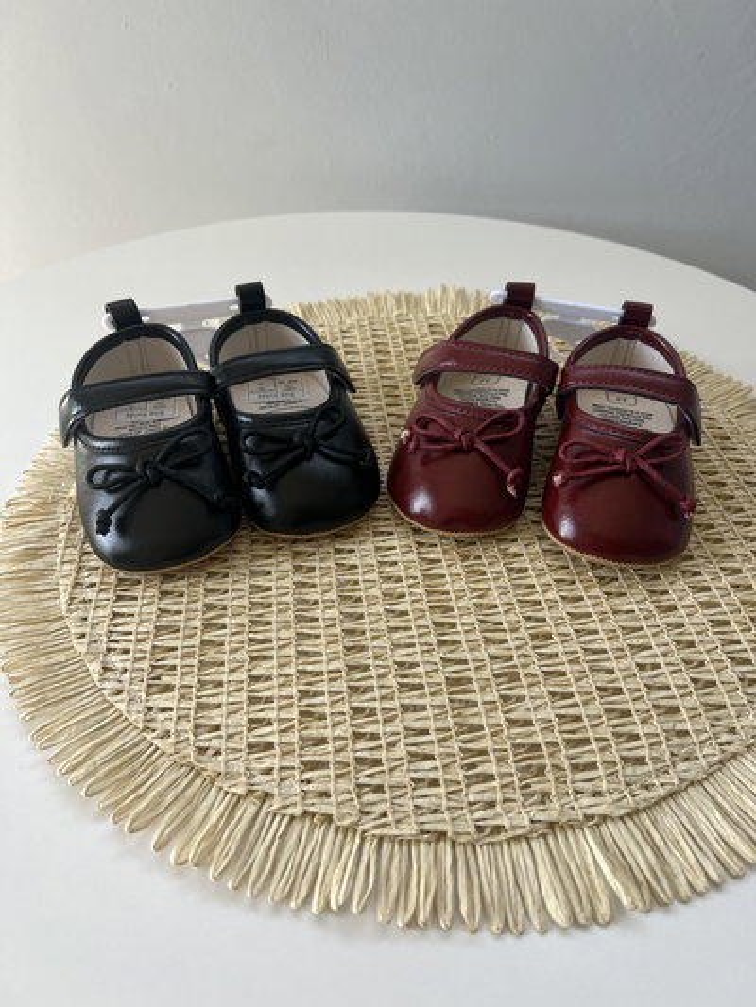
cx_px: 378
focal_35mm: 26
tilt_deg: -41.5
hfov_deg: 53.1
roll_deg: +1.4
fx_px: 757
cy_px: 504
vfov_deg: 67.3
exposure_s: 1/199
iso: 40
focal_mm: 5.7
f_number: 1.5
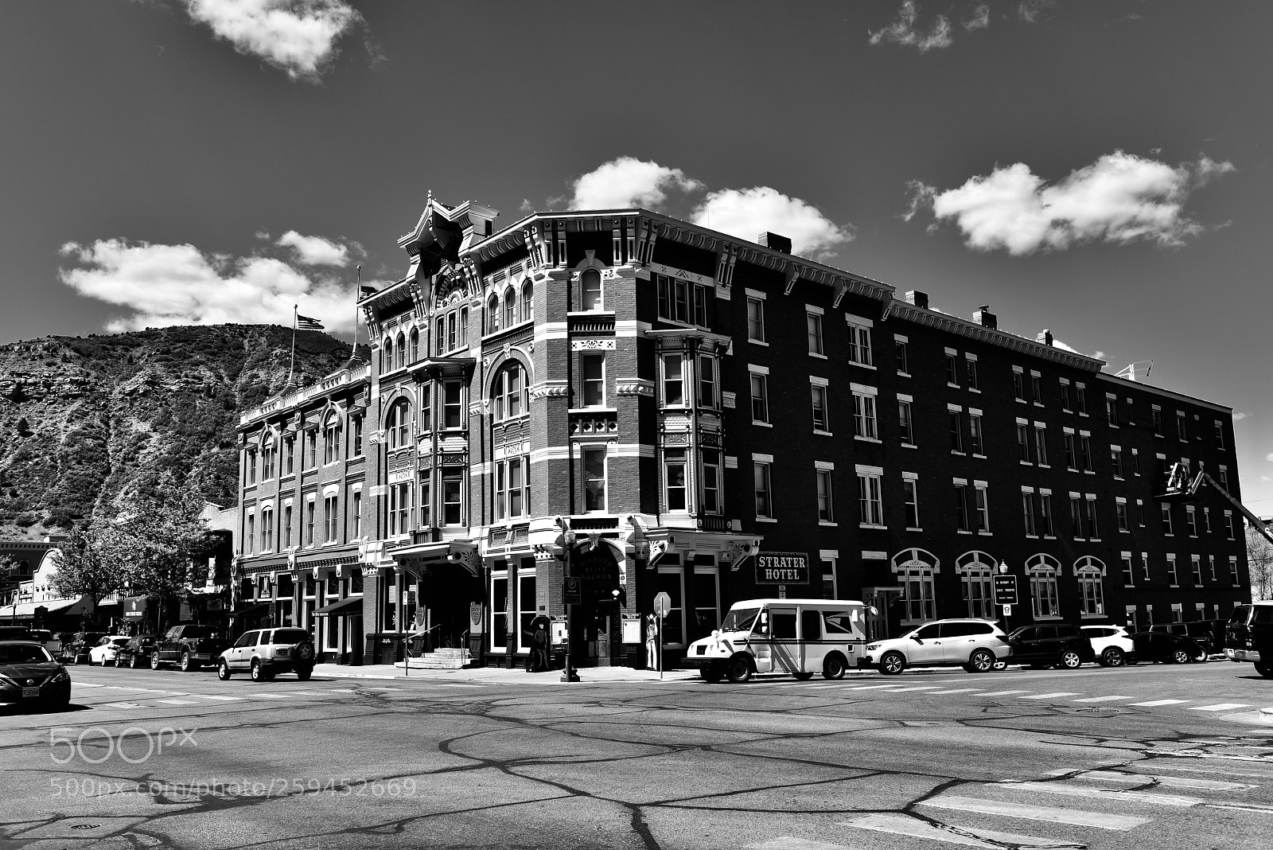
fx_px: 1097
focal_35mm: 31
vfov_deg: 42.4
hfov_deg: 60.3
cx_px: 636
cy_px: 425
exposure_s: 1/100
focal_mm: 31
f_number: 8
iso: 64
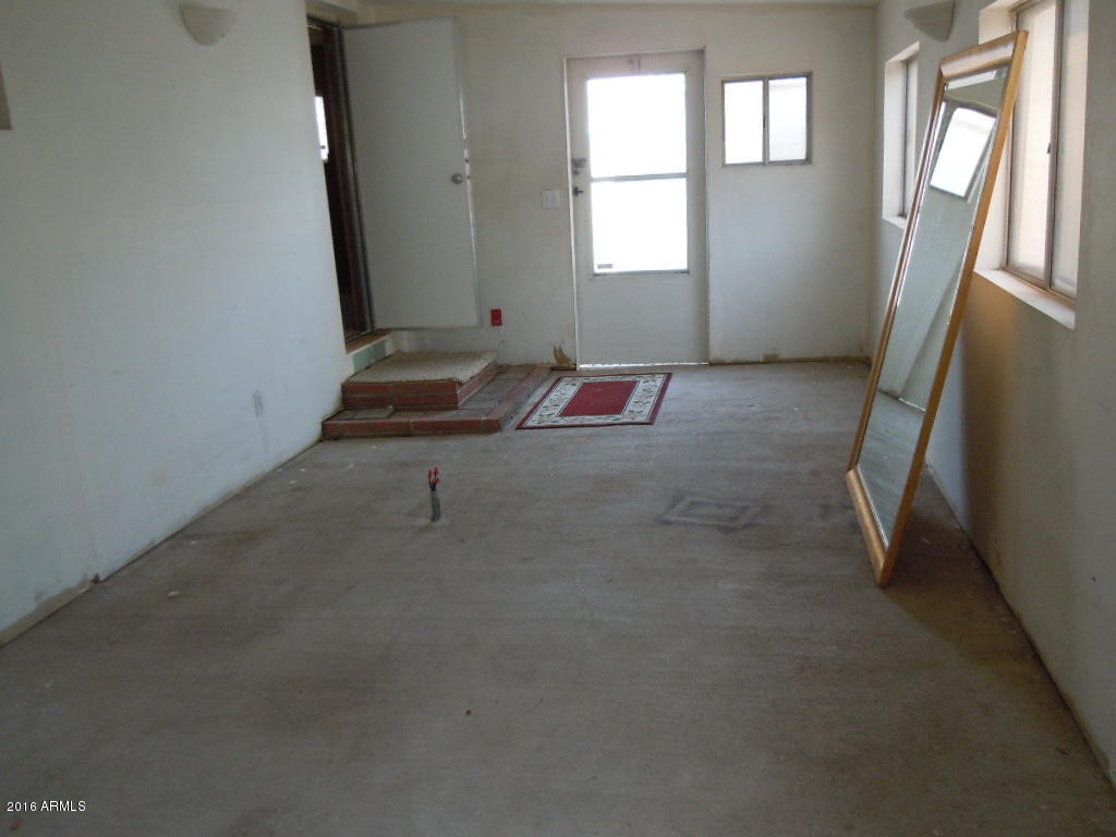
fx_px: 967
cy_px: 418
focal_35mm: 30
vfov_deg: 46.8
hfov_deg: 60.0
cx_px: 558
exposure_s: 1/60
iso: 320
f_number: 3.5
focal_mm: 5.4
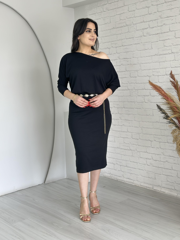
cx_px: 90
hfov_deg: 30.3
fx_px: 333
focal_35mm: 48
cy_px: 120
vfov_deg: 39.7
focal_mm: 6.86
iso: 64
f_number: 1.78
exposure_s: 1/100
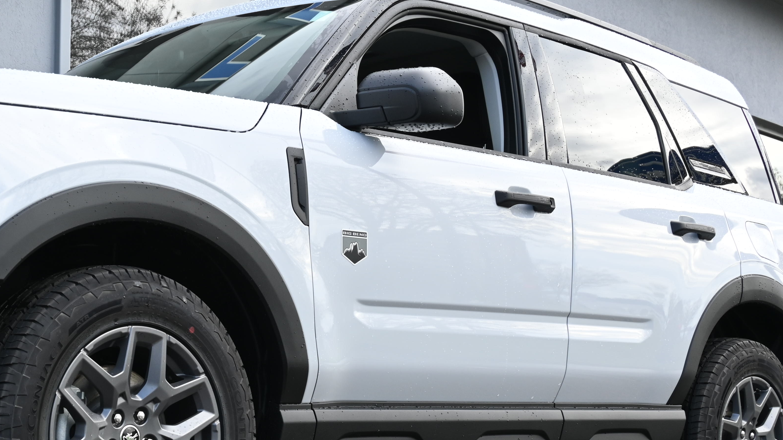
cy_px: 379
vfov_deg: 17.3
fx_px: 1431
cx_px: 148
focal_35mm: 69
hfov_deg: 29.8
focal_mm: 25
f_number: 5.6
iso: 200
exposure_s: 1/250
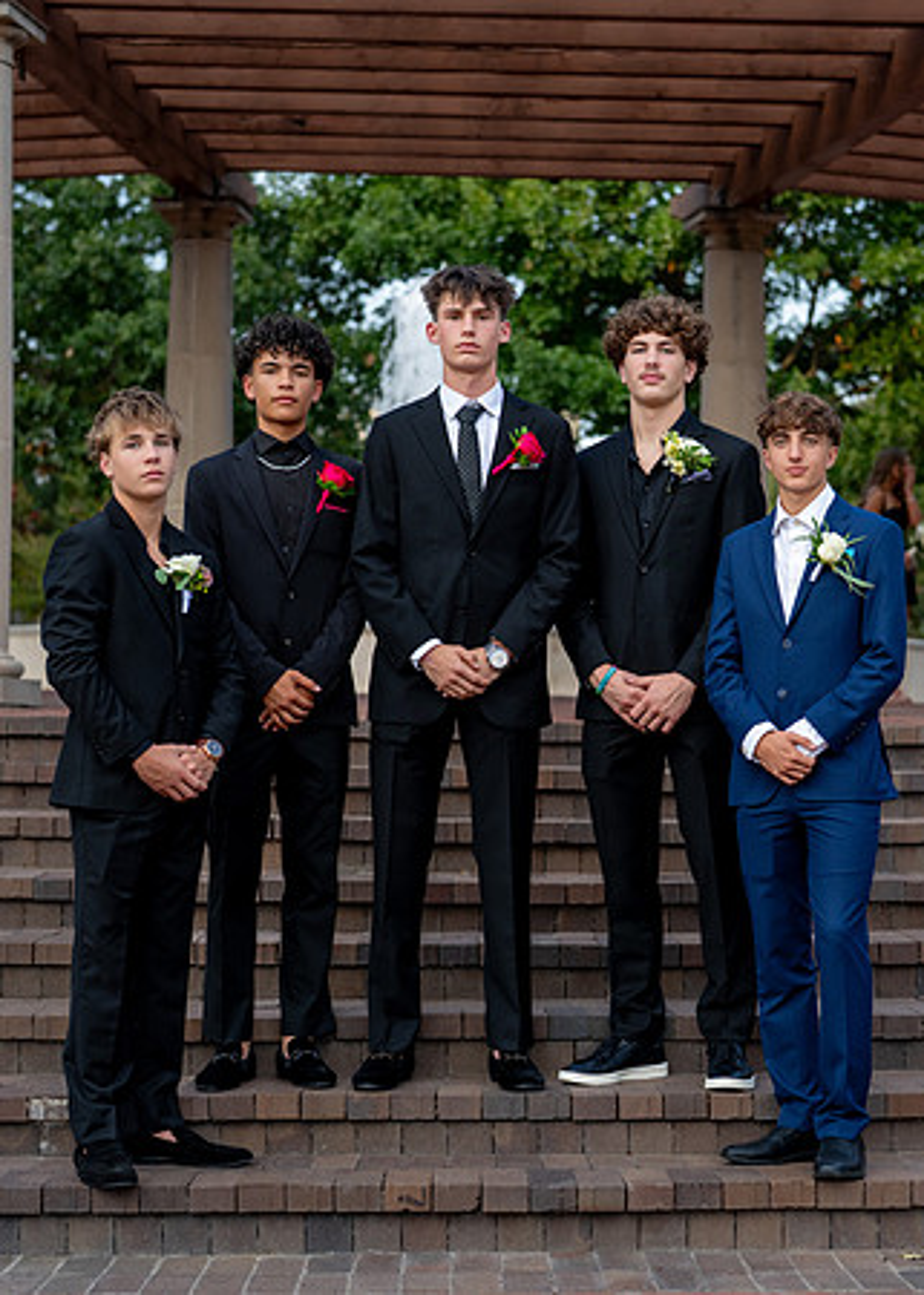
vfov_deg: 26.1
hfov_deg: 18.8
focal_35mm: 76
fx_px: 2789
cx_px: 558
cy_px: 659
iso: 200
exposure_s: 1/640
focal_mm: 50
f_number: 2.5
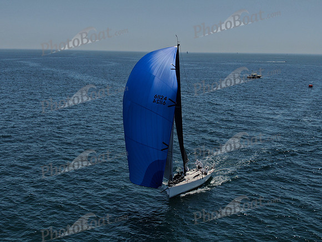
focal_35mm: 48
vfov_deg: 30.3
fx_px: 446
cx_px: 161
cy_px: 121
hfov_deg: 39.7
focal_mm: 8.6
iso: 100
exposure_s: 1/2000
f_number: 3.8
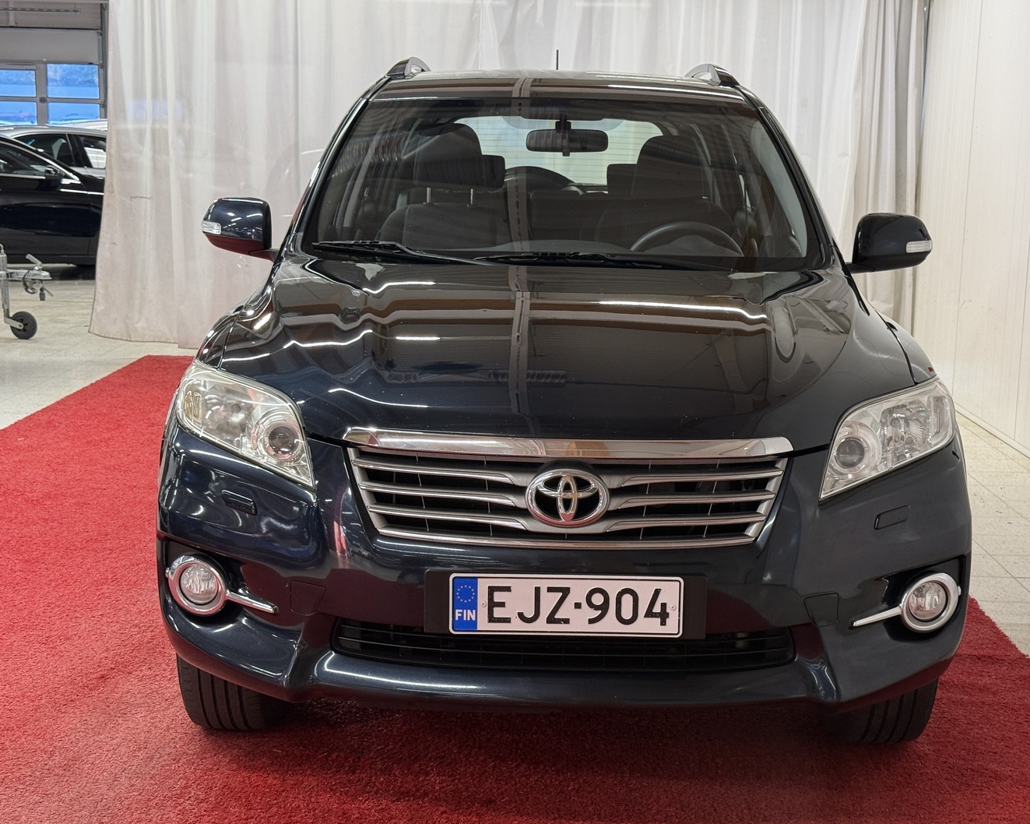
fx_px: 1554
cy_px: 414
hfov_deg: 36.6
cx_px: 549
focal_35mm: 51
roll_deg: -0.7
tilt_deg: -9.2
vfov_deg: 29.7
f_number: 1.78
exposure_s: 1/67
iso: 100
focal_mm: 6.76
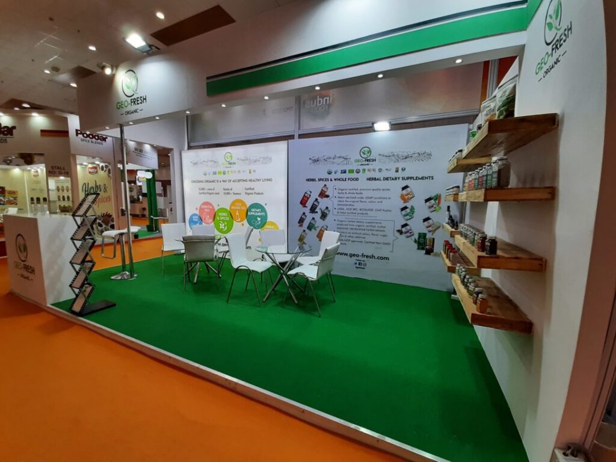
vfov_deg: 89.9
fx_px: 231
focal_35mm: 13
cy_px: 231
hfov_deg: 106.2
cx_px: 308
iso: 80
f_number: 2.2
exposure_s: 1/100
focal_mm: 1.42
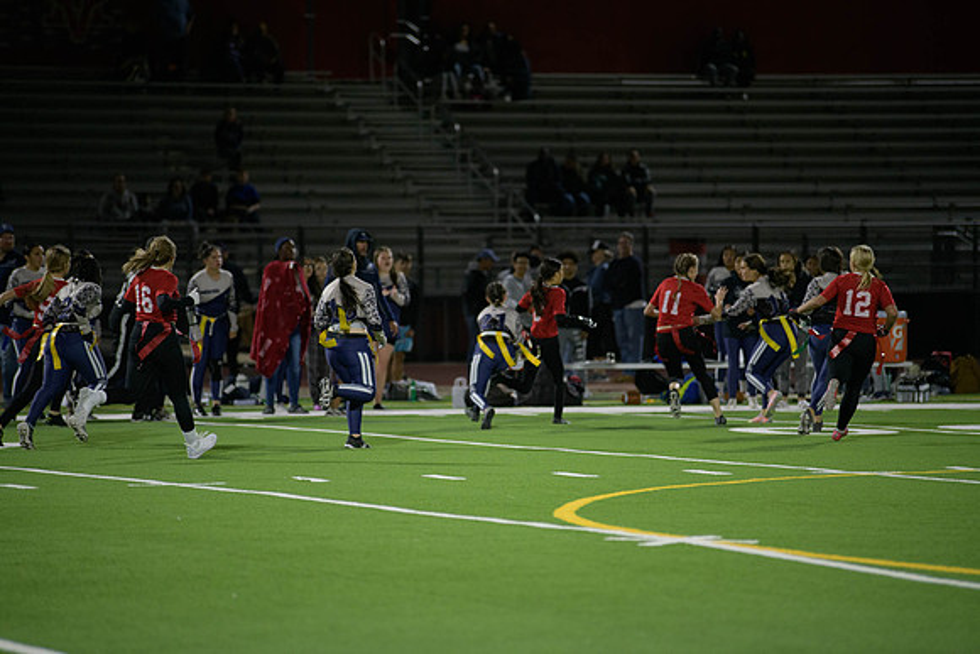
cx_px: 490
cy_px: 327
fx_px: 5445
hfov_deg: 10.3
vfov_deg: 6.9
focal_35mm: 200
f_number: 2.8
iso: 2500
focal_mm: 200
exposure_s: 1/640
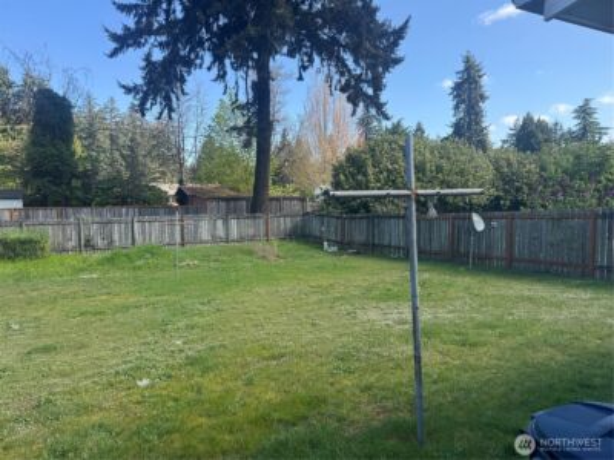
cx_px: 307
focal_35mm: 24
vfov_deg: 56.8
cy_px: 230
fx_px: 426
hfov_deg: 71.6
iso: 80
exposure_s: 1/1238
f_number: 1.78
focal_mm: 6.76
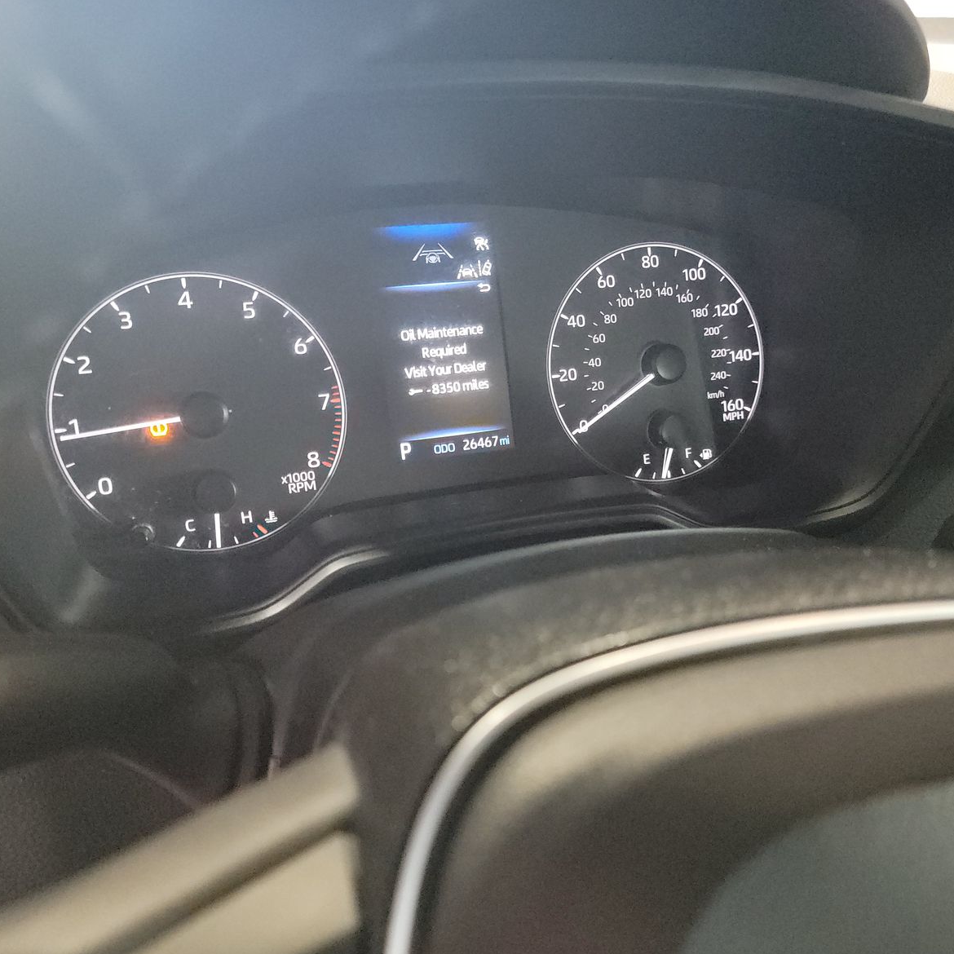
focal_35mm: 29
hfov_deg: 55.5
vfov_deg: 55.6
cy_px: 482
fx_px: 904
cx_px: 529
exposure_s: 1/59
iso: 2859
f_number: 1.8
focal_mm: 6.7
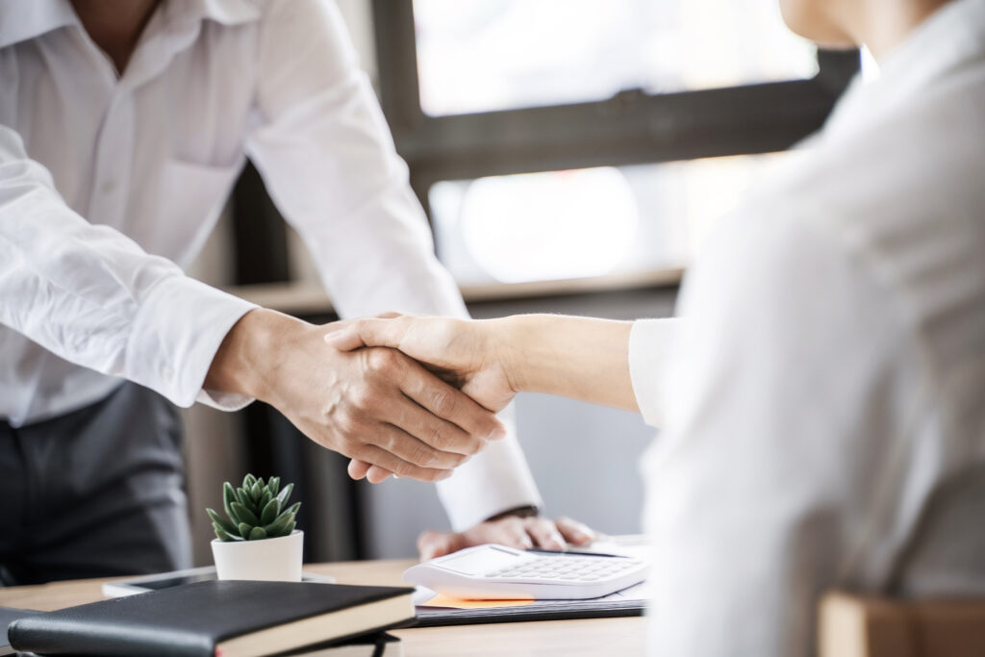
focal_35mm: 75
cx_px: 492
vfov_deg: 18.2
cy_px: 328
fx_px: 2052
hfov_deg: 27.0
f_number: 2.8
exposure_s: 1/125
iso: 200
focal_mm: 75
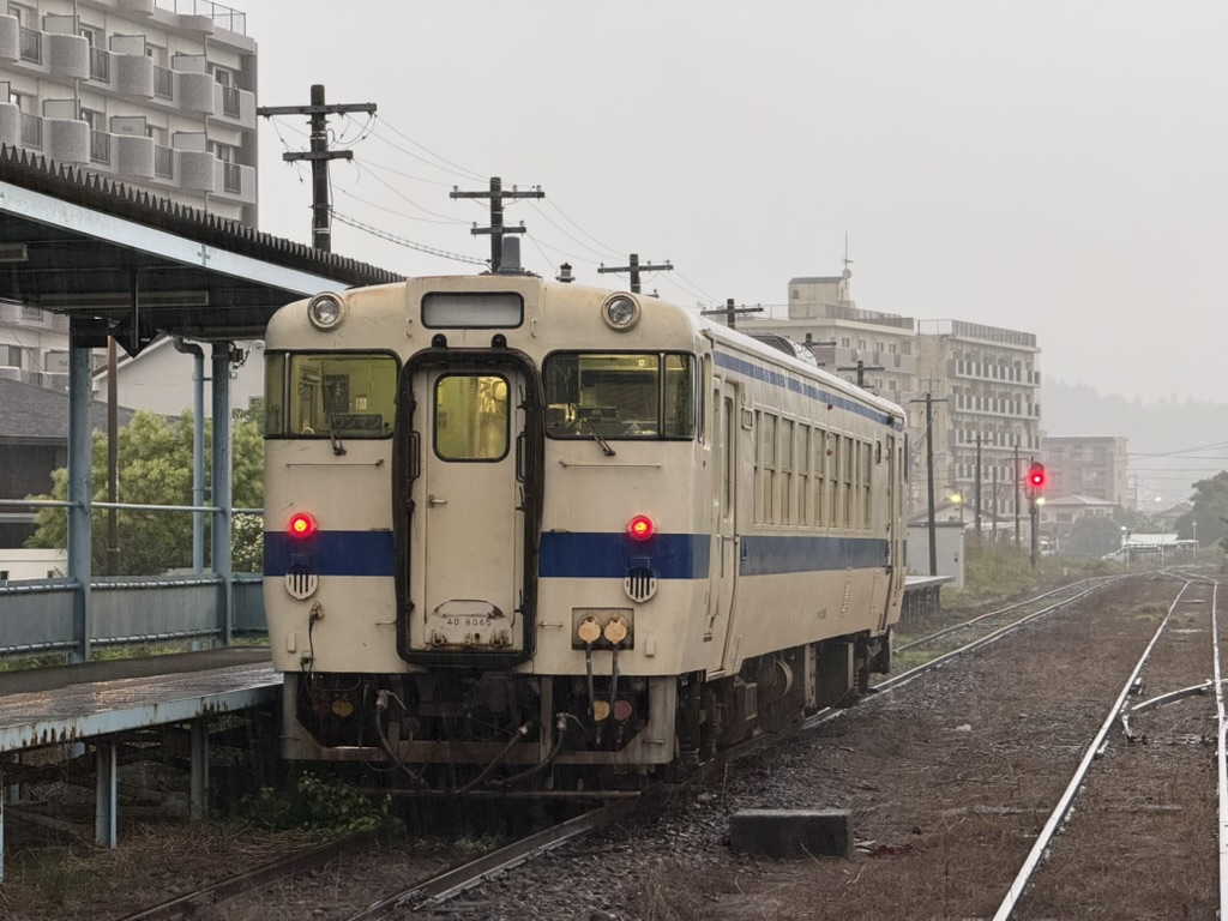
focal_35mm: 120
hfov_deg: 16.4
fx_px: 4257
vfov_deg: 12.3
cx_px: 614
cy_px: 460
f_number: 2.8
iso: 320
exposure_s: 1/60
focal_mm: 15.66
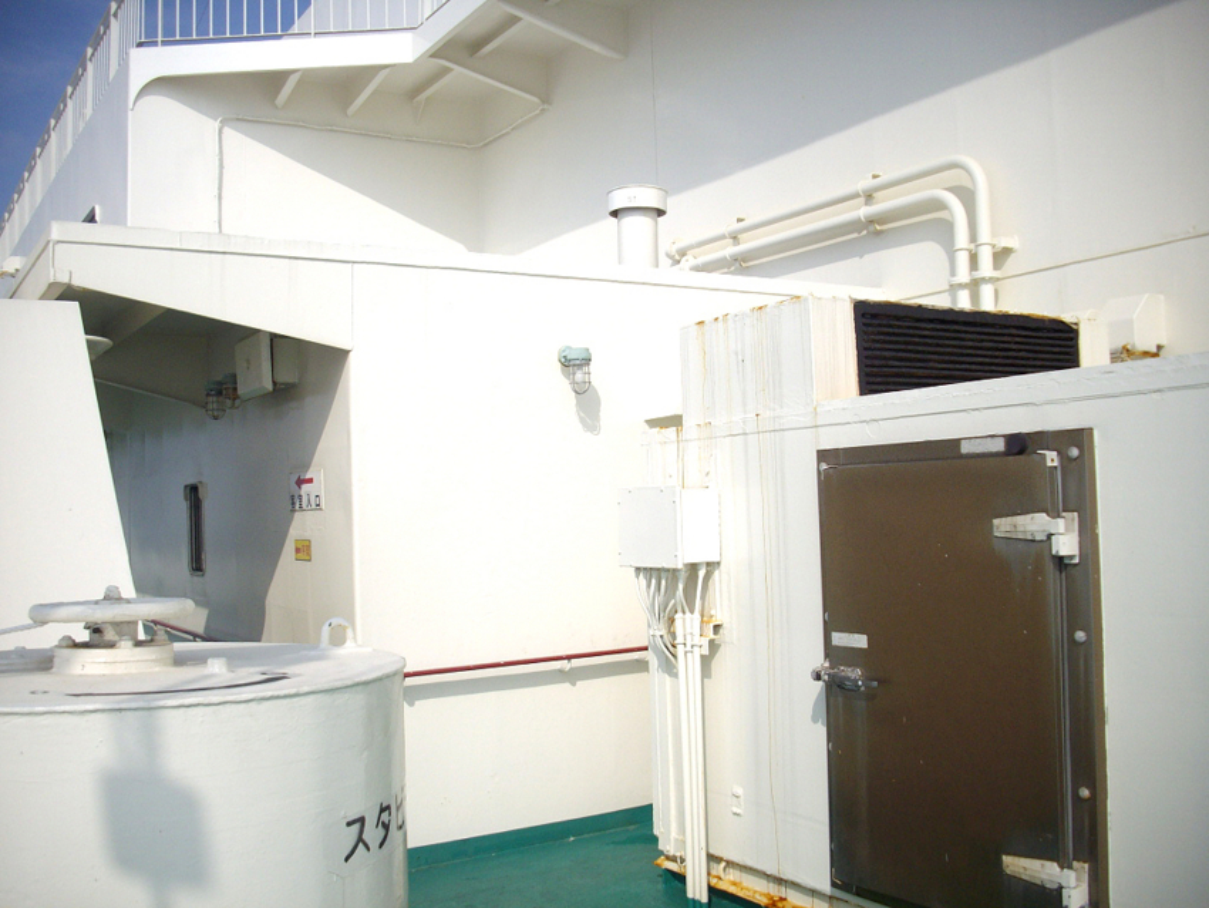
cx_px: 604
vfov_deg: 38.7
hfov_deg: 50.1
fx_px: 1293
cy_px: 454
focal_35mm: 37
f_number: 5.6
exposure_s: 1/500
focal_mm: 6.2
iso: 80
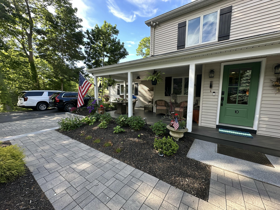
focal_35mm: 14
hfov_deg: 102.1
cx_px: 140
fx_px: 113
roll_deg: -0.6
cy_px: 105
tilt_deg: -6.3
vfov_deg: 85.7
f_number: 2.2
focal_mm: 2.22
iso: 40
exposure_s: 1/110
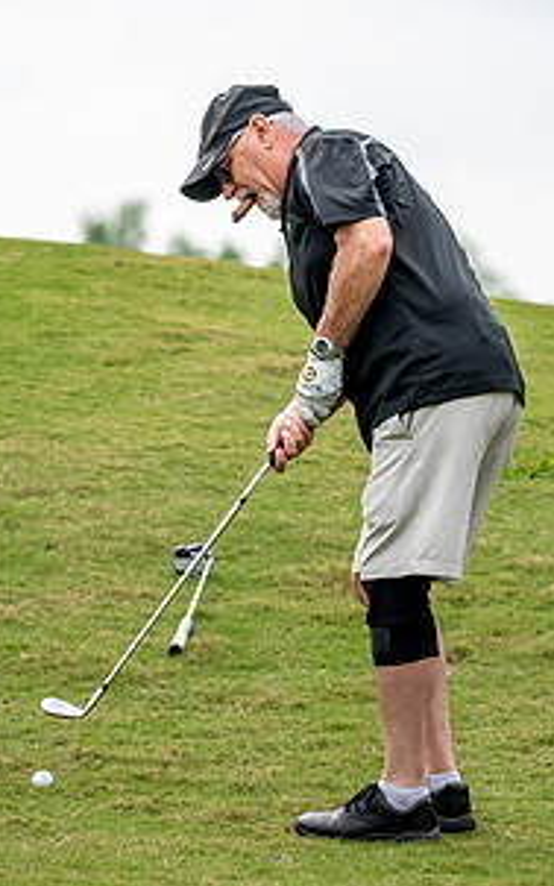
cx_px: 320
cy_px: 420
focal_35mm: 478
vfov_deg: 4.4
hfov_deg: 2.8
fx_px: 11536
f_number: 5.6
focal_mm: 210
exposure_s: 1/2000
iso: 1400
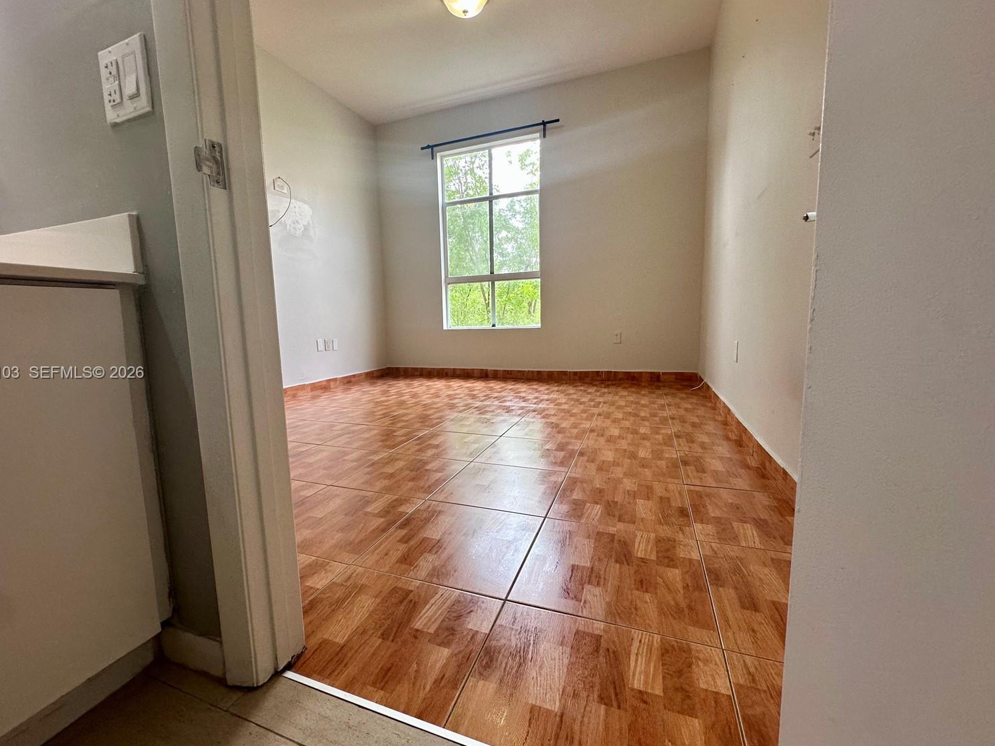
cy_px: 374
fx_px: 431
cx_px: 470
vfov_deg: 81.8
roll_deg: +1.3
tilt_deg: -8.4
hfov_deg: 98.1
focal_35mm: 15
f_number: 2.2
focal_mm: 2.22
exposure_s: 1/120
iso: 100
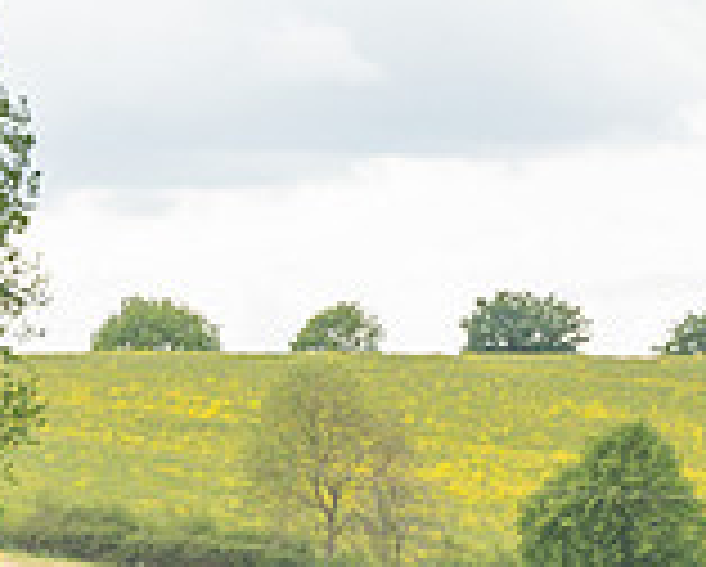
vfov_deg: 3.1
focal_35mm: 502
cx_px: -38
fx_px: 10502
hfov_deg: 3.8
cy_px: 1063
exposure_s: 1/1100
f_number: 5
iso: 400
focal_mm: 105
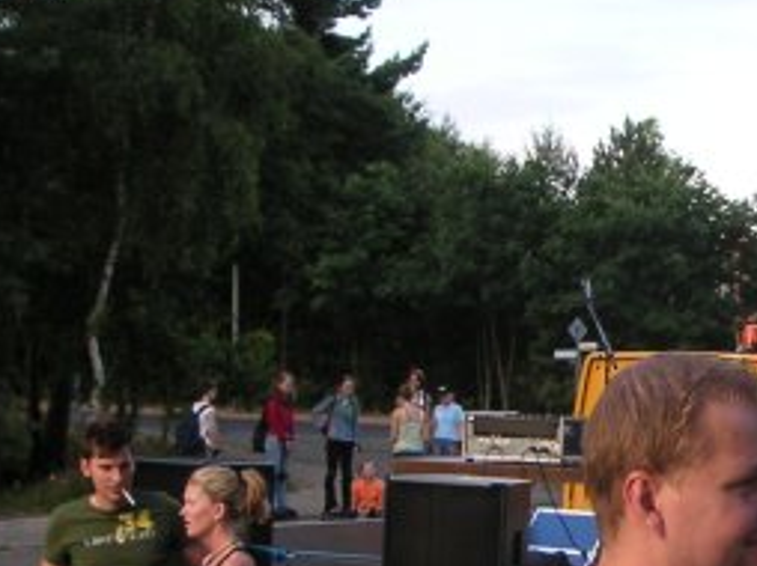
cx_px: 677
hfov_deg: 20.9
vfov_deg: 15.9
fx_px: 2010
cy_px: 450
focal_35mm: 92
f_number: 2.8
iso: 50
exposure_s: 1/125
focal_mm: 6
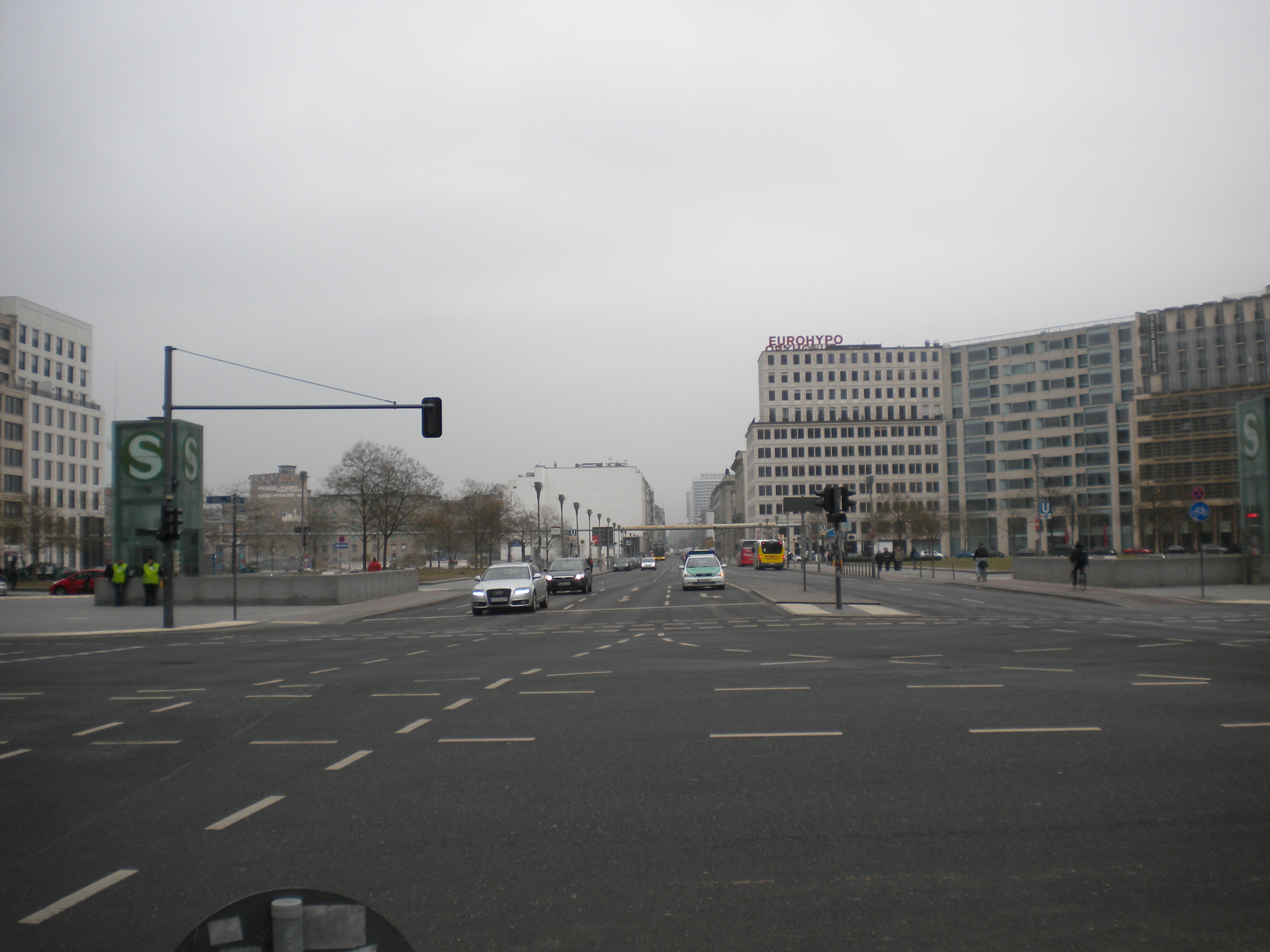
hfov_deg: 52.6
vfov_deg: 40.7
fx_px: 1284
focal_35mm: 35
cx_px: 635
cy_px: 476
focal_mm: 6.3
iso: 80
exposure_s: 1/237
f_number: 4.6
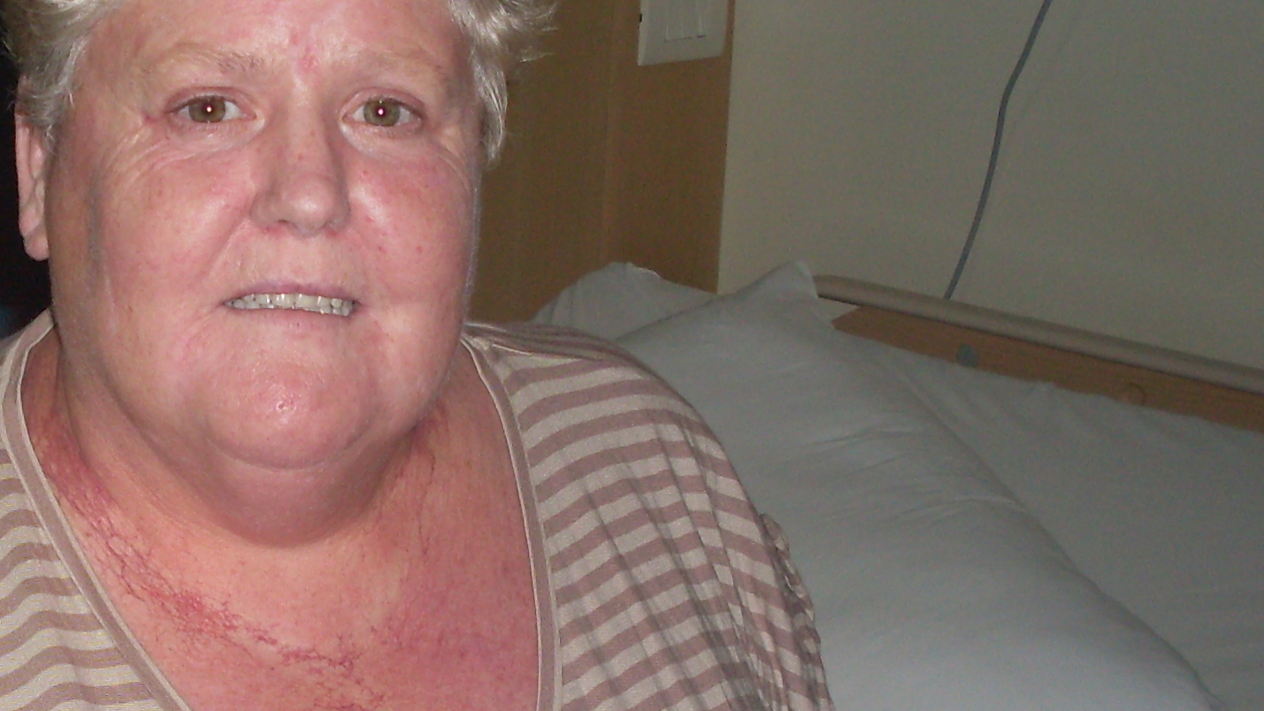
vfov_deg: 13.6
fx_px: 2983
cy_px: 493
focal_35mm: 89
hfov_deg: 23.4
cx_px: 186
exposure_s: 1/45
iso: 100
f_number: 2.8
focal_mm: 6.3
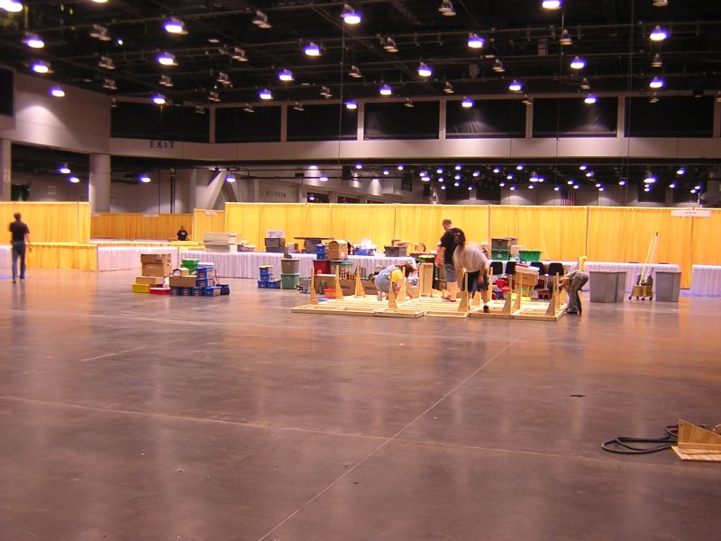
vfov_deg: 39.7
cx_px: 360
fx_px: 750
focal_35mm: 36
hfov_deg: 51.4
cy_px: 270
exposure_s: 1/4.7
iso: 100
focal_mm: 4.7
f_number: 2.6
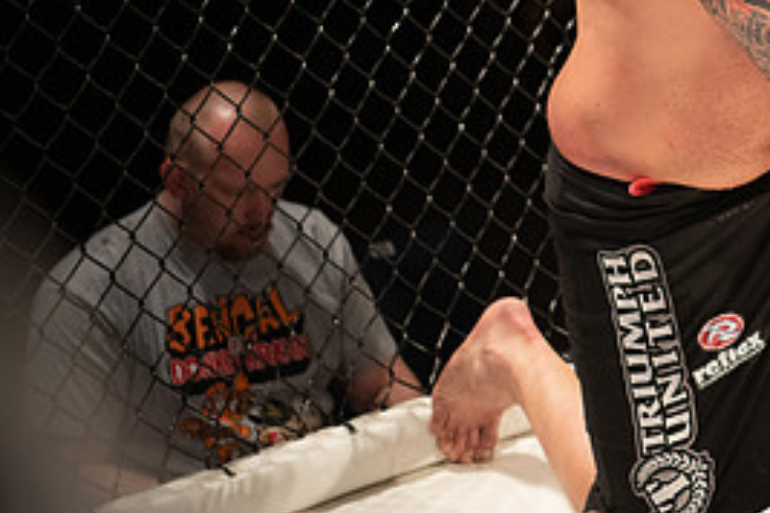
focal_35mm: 152
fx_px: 3251
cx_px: 790
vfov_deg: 9.0
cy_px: -4
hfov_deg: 13.3
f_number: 2.8
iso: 1250
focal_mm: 70
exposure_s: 1/1000
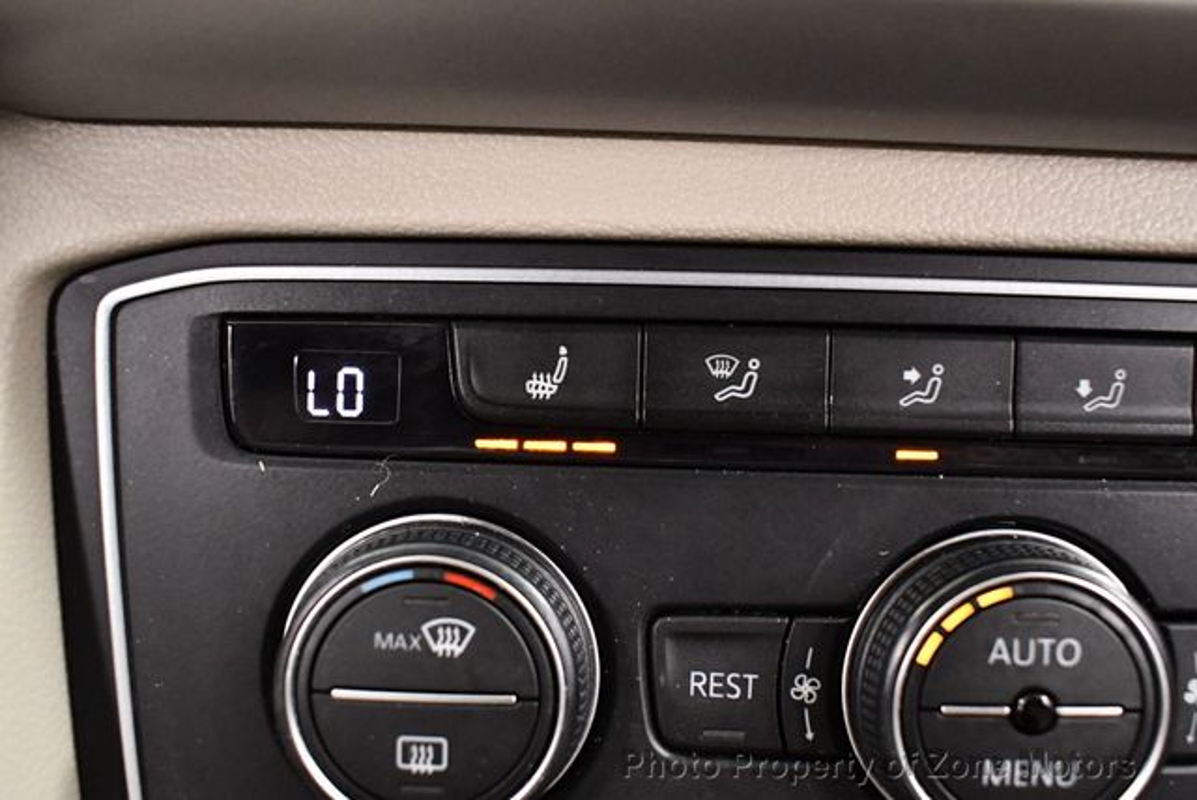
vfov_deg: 36.9
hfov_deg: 53.1
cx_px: 598
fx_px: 1198
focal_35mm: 36
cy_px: 400
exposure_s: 1/60
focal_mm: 18
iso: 4000
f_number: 3.5
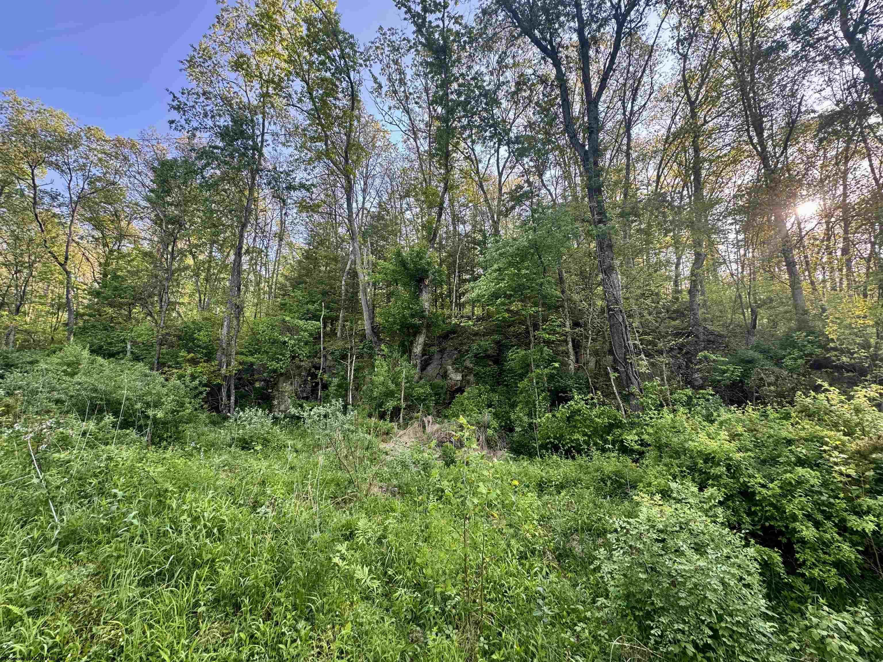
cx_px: 442
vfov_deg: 85.7
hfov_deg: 102.1
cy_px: 331
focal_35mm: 14
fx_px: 357
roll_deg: -1.1
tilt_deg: +16.6
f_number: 2.2
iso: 64
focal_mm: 2.22
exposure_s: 1/99
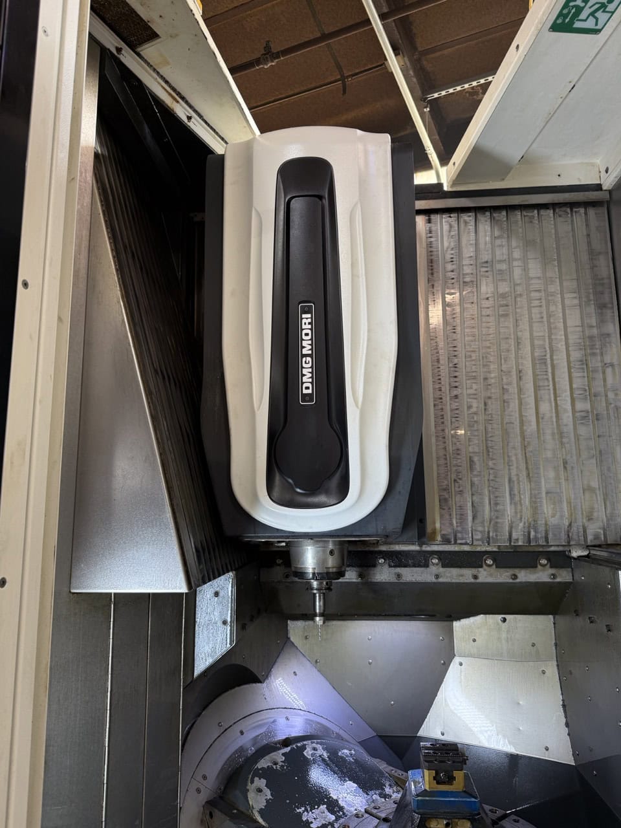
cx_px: 310
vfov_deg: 71.6
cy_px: 414
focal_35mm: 24
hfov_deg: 56.8
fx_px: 574
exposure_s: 1/124
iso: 125
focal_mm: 6.8
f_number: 1.8
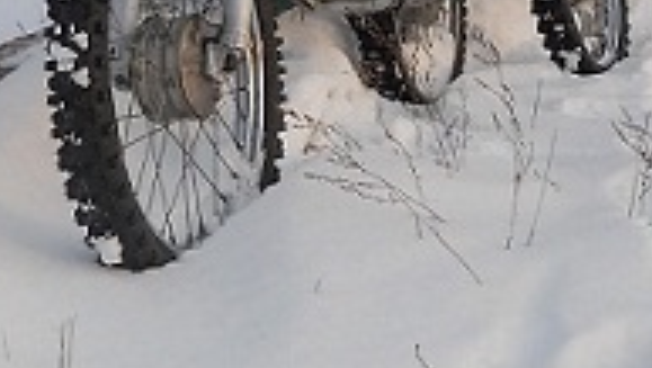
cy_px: -149
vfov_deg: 9.4
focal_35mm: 127
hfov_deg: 16.9
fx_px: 2198
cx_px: 340
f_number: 5.5
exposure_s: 1/160
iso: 80
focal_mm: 6.72
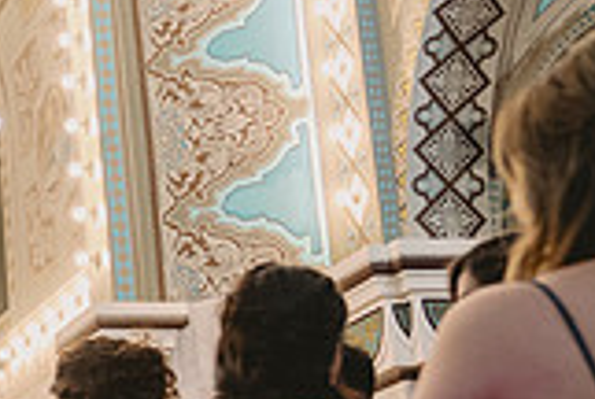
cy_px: 256
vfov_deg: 12.5
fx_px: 1821
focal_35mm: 110
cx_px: -319
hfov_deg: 16.7
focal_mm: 25
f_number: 2.8
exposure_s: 1/125
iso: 1600
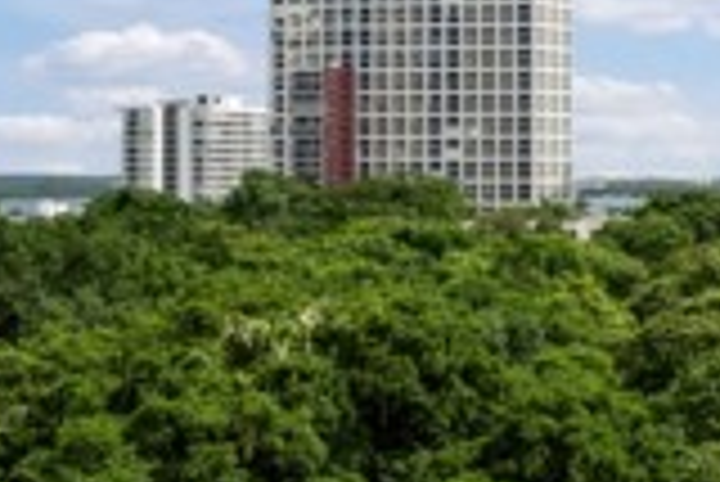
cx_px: 1303
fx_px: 1922
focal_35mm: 96
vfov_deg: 13.8
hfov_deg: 17.3
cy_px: -108
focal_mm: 24
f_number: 11
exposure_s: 1/800
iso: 320
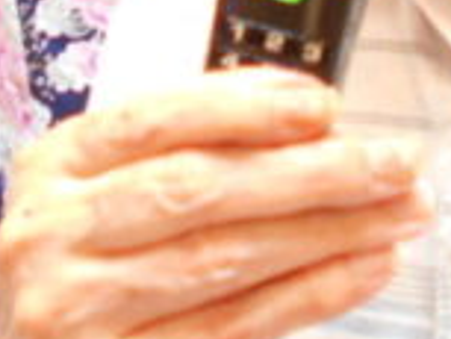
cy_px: -298
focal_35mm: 102
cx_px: 286
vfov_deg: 13.0
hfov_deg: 19.2
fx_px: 1330
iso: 280
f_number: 3.2
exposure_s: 1/30
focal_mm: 4.6
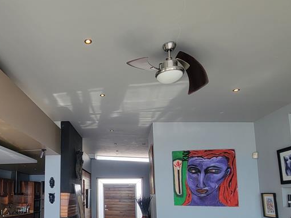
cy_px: 169
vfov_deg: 50.4
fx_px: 219
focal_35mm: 26
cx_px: 55
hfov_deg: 61.3
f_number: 2.2
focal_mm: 2.2
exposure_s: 1/120
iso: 64
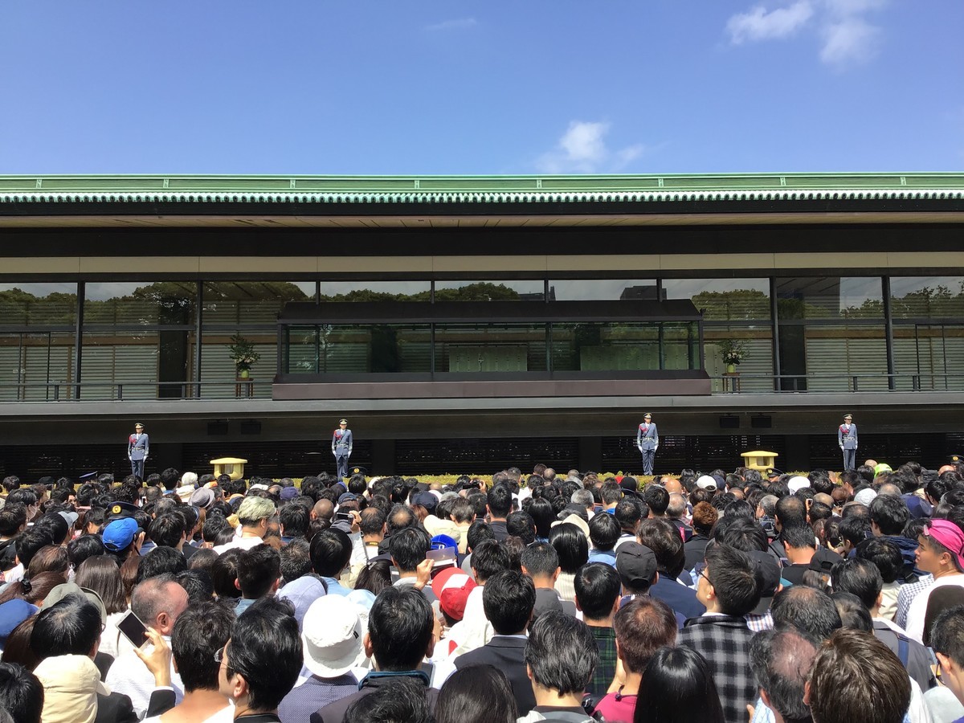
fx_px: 863
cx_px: 482
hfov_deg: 58.4
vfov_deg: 45.4
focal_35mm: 31
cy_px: 362
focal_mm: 3.3
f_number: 2.4
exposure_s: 1/696
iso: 25
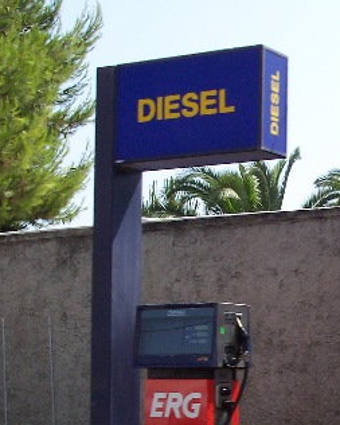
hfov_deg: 15.7
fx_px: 1182
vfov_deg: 20.2
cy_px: 307
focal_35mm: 94
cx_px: 425
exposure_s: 1/500
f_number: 4.8
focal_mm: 8
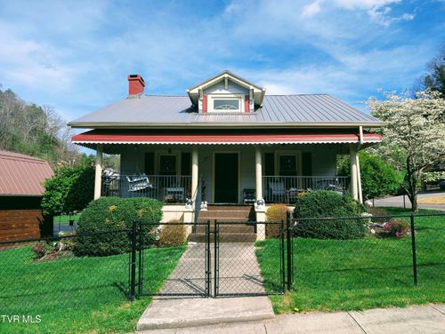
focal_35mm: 24
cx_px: 222
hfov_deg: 71.5
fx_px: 309
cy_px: 167
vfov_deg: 56.9
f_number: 1.68
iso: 21
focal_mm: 6.9
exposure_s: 1/903
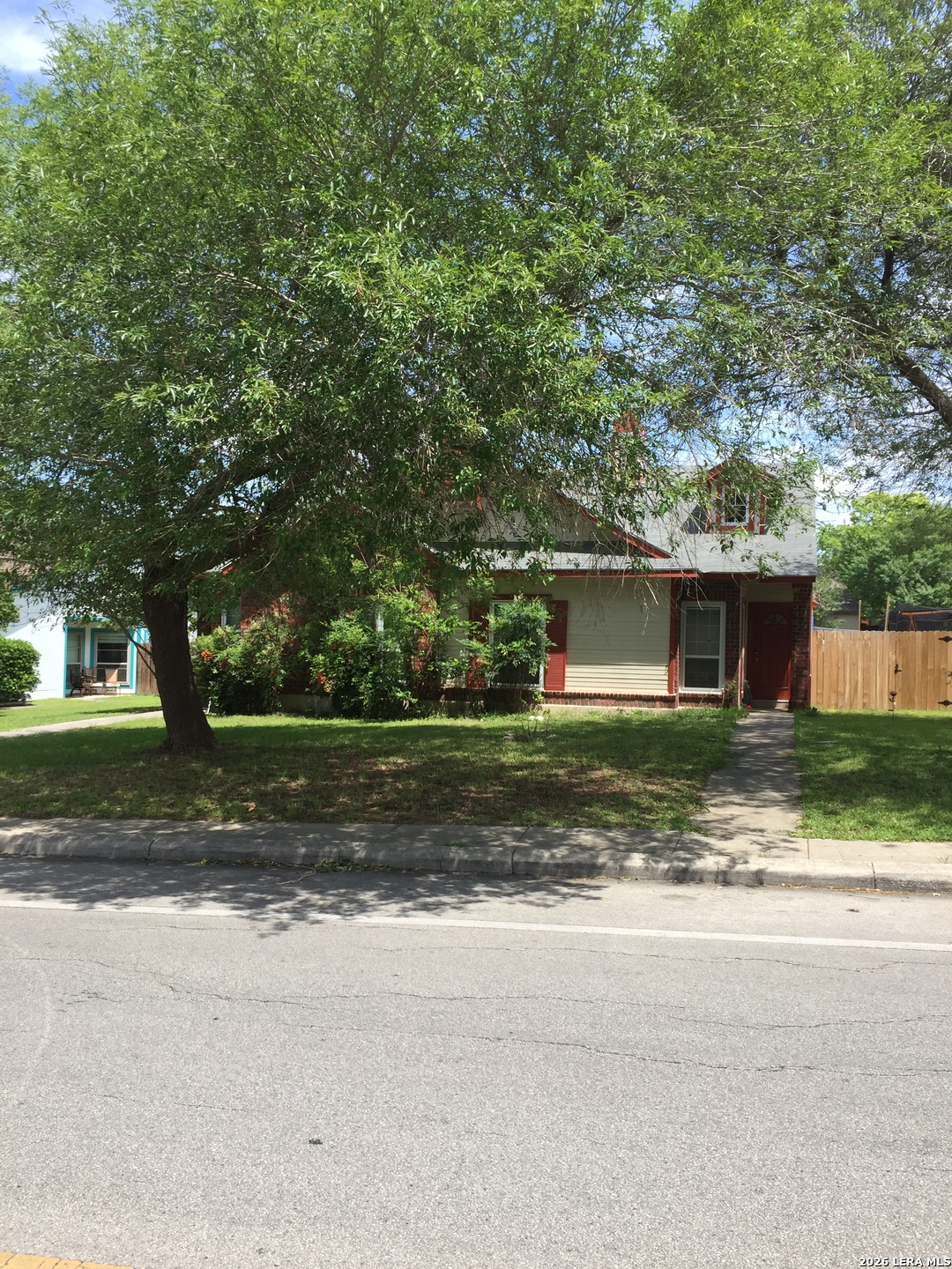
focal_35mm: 29
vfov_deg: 61.7
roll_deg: -1.7
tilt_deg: +0.1
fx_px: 1063
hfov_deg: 48.2
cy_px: 634
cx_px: 476
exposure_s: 1/807
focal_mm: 4.15
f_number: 2.2
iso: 32
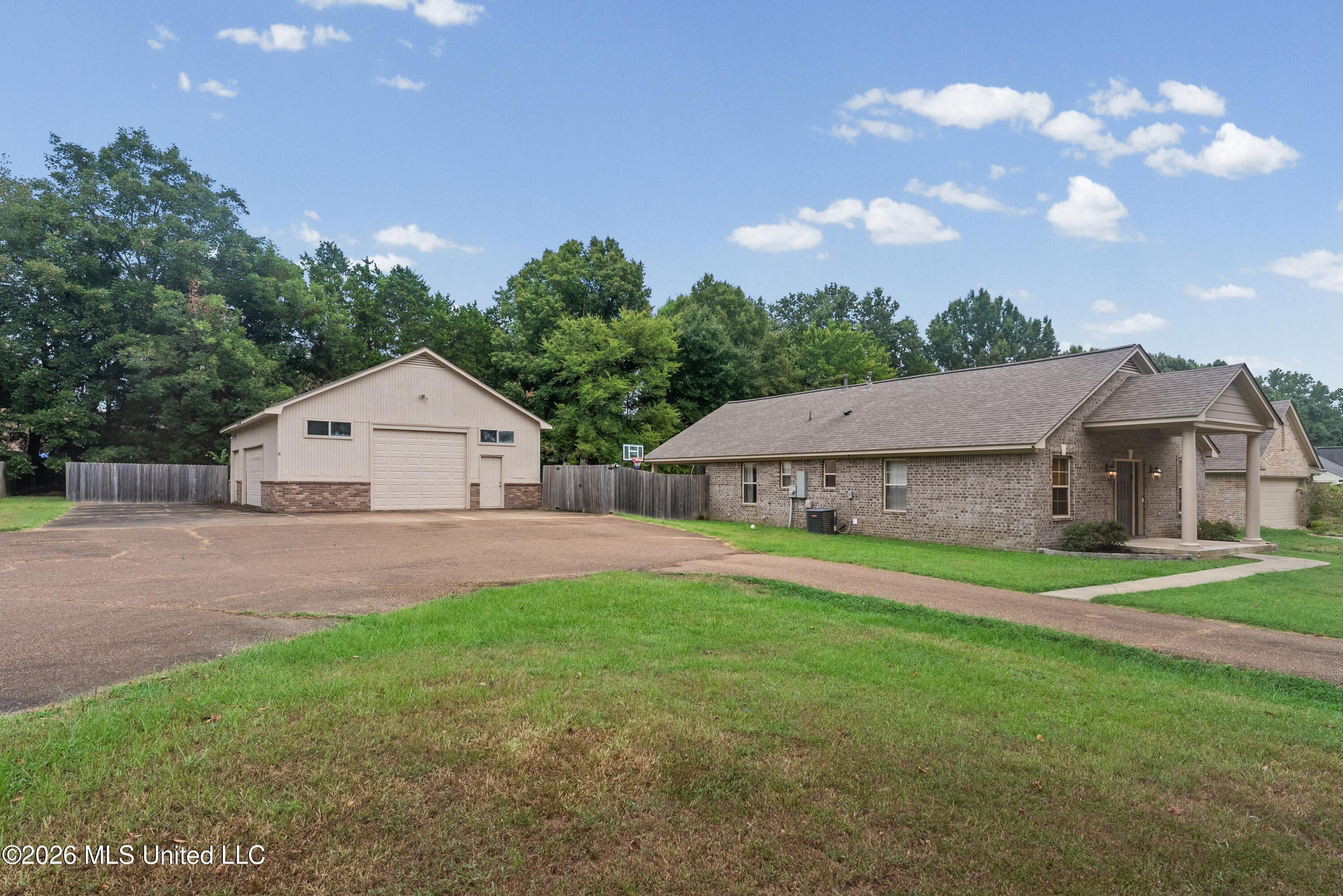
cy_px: 448
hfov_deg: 84.0
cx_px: 672
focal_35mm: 20
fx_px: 746
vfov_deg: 62.0
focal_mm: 20
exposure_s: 1/200
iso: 800
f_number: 9
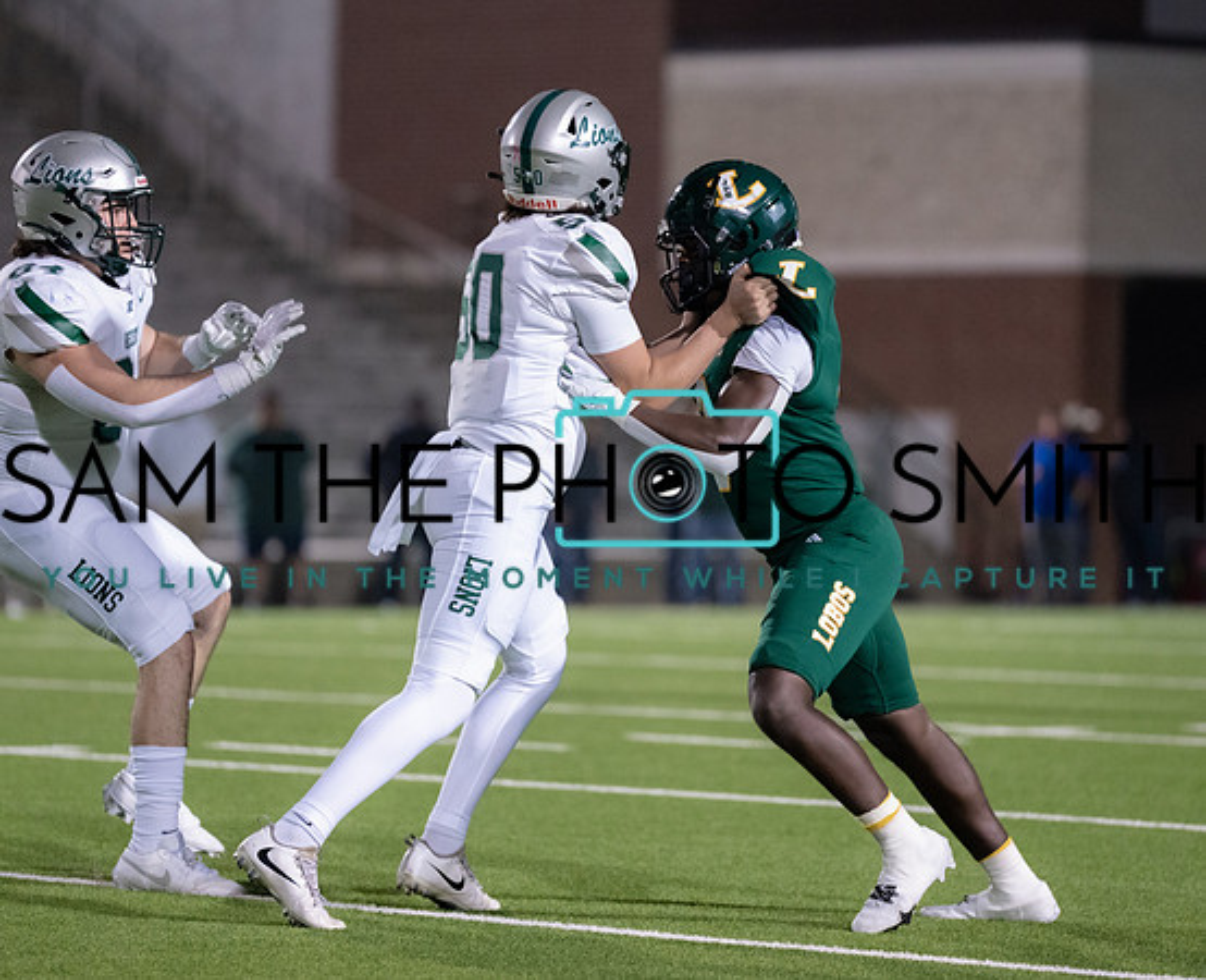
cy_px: 465
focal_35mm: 259
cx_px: 586
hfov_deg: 7.4
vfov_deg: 6.0
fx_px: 9290
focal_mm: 200
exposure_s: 1/1250
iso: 4000
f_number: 2.8
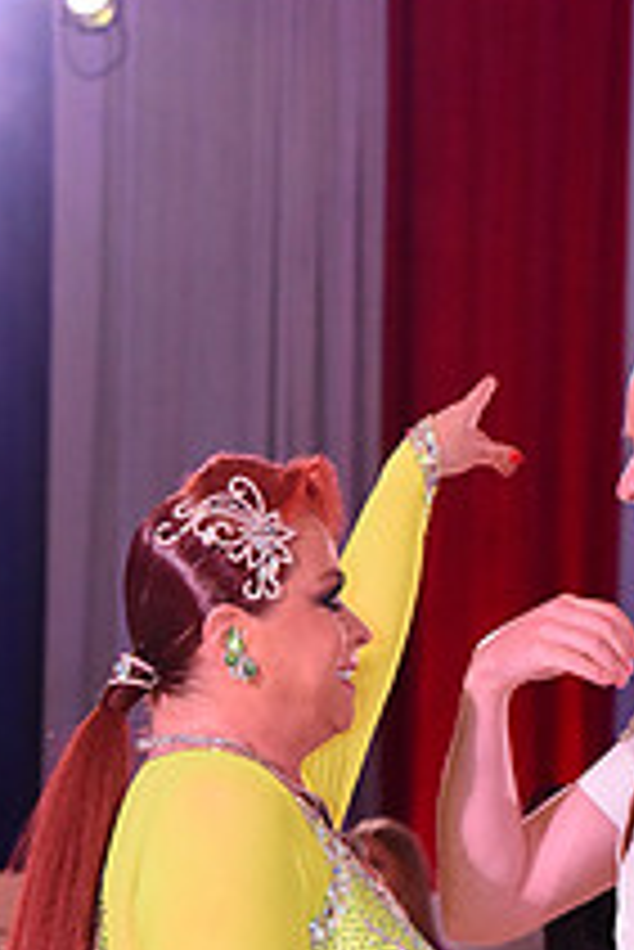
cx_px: 438
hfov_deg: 6.1
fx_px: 5934
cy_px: 1274
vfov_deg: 9.0
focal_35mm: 225
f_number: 6.3
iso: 2500
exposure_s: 1/320
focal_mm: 82
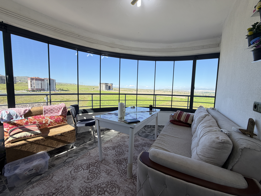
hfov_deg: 102.1
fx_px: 106
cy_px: 98
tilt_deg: -5.6
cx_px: 130
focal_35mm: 14
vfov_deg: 85.7
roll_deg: -1.4
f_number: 2.2
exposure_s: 1/433
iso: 64
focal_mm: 2.22
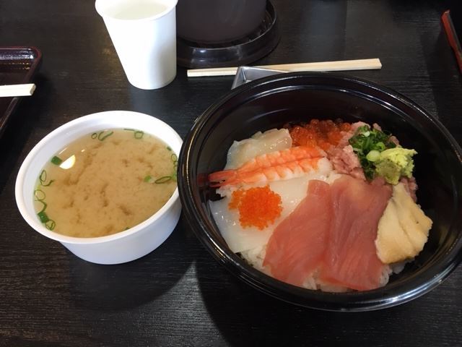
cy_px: 174
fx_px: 387
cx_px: 231
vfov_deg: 48.2
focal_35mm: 29
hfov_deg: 61.7
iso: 80
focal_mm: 4.15
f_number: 2.2
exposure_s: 1/30
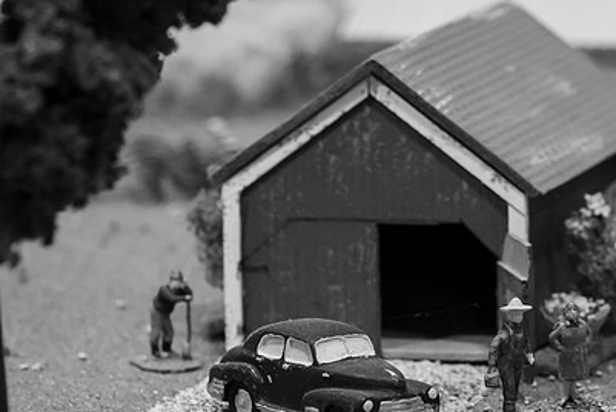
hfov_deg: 7.8
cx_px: 456
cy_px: 225
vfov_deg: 5.2
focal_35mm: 263
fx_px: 4503
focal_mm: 96
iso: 3200
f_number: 7.1
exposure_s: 1/80
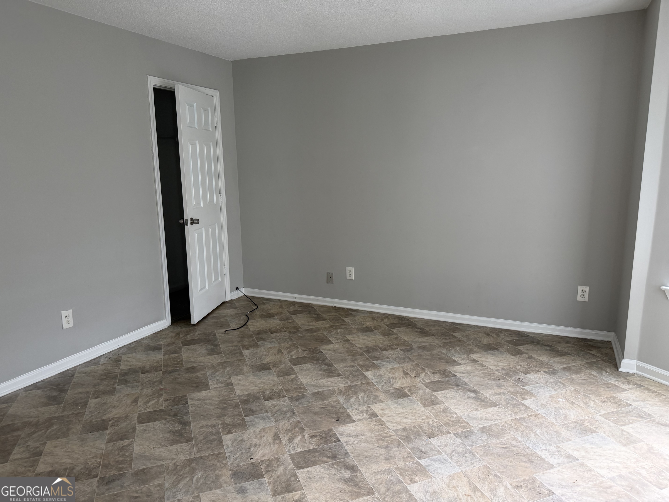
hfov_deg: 71.6
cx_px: 334
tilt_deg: -11.5
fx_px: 464
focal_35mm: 24
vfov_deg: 56.8
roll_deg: +1.6
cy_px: 251
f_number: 1.78
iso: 160
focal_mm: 6.76
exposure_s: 1/120
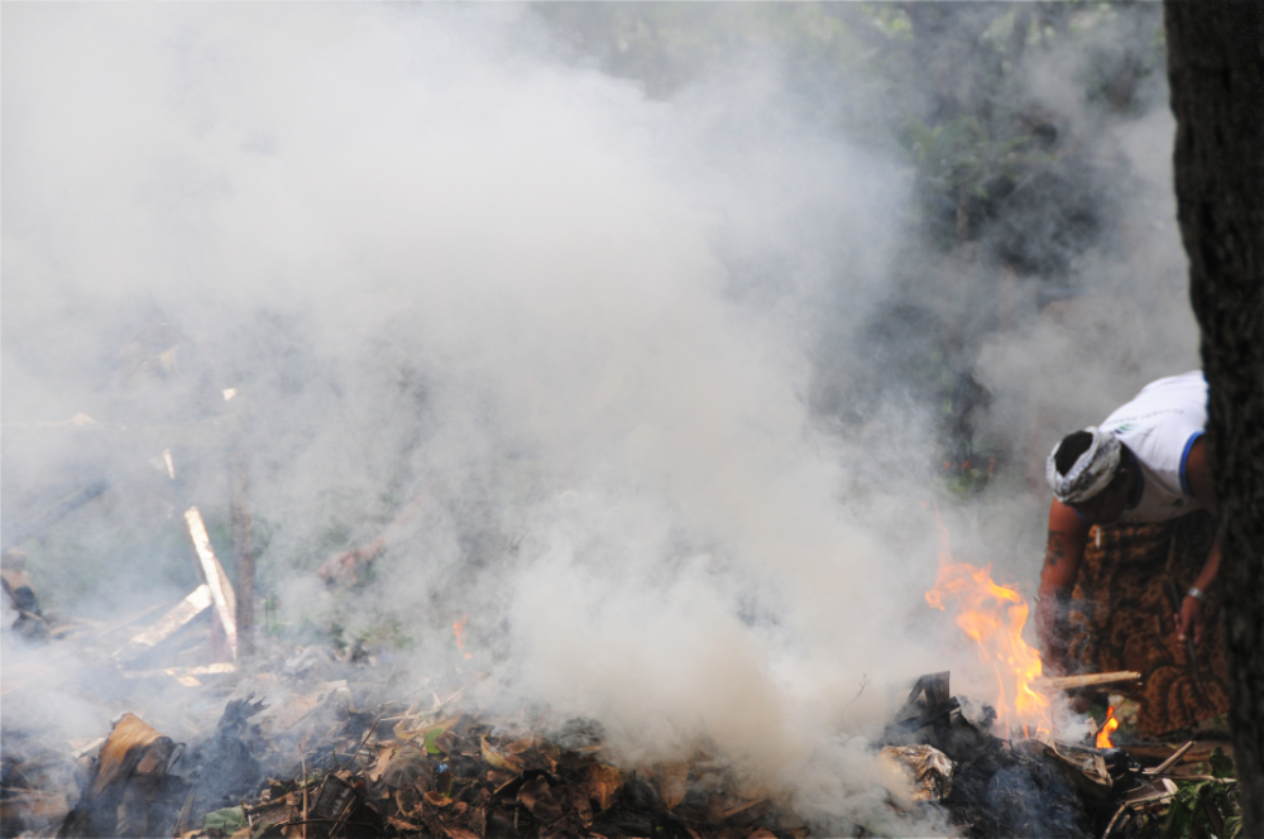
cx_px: 632
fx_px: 7890
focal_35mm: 225
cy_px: 420
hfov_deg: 9.2
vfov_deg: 6.1
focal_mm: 150
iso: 320
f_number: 10
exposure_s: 1/200
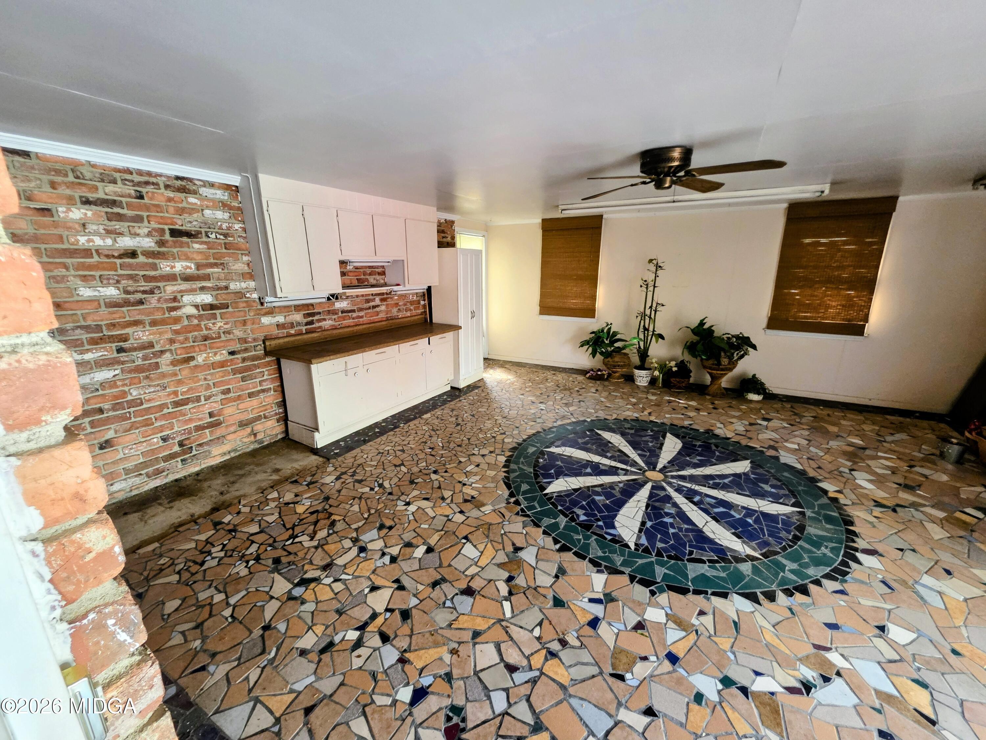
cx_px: 493
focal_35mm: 13
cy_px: 370
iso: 320
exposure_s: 1/60
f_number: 1.9
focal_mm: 2.2
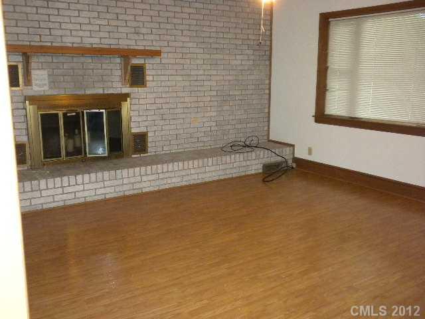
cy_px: 160
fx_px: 454
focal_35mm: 37
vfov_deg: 38.7
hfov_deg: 50.1
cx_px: 212
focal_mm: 6.6
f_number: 3.5
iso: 469
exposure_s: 1/30
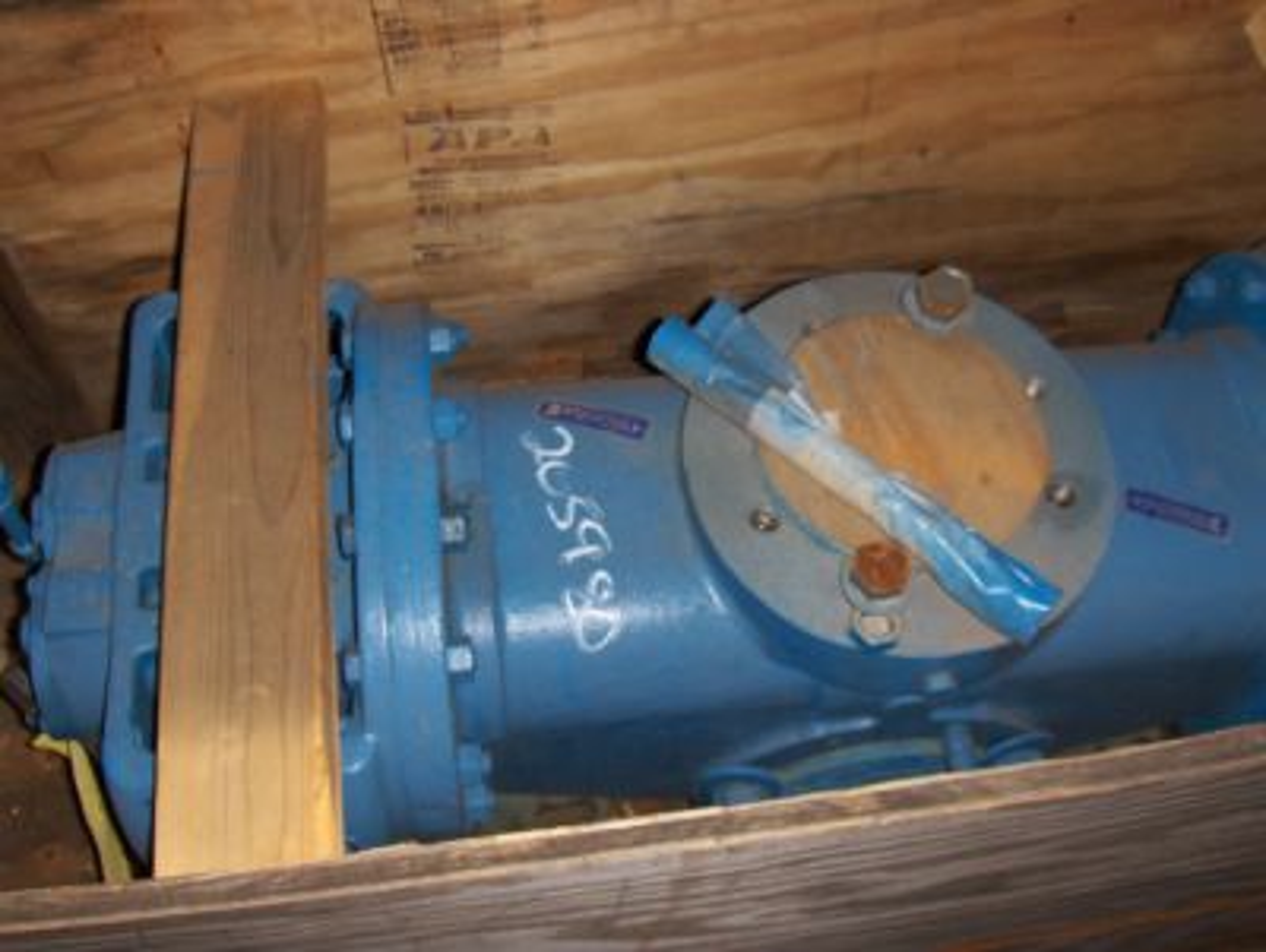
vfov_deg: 35.2
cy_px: 476
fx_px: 1501
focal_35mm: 41
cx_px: 633
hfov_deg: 45.7
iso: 100
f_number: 3.5
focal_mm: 6.5
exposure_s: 1/60
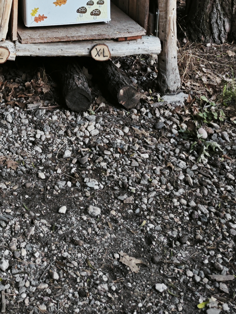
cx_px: 6
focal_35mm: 62
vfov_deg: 27.0
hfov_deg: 22.8
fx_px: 563
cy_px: -78
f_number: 1.8
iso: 100
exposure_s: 1/72.5
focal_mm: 5.43
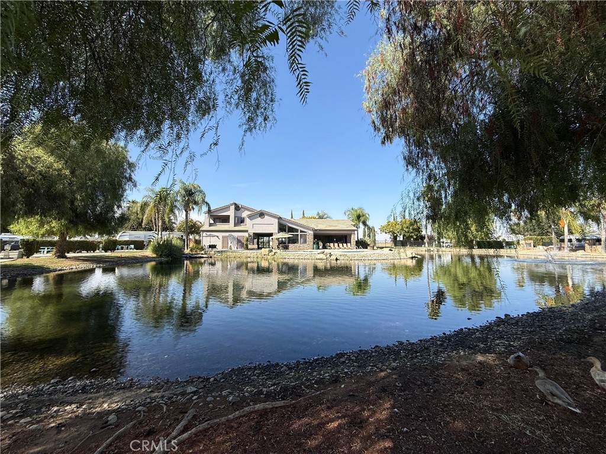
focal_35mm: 14
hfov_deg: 102.1
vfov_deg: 85.7
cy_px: 227
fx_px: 245
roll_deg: +0.4
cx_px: 303
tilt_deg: +4.2
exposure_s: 1/1698
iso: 50
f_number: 2.2
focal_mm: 2.22
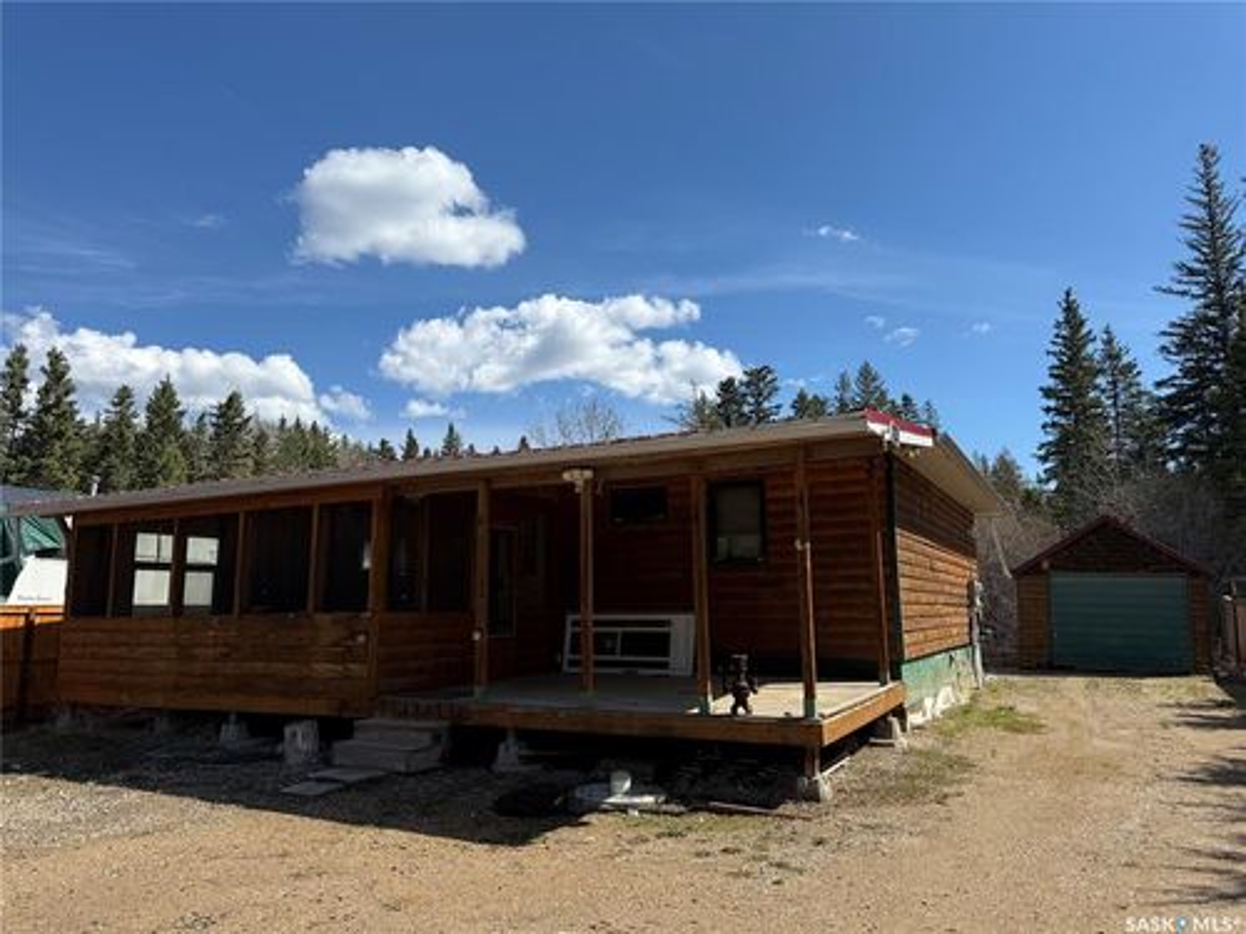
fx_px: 864
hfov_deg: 71.6
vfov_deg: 56.8
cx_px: 623
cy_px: 467
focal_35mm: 24
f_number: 1.78
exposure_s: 1/4673
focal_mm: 6.76
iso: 80
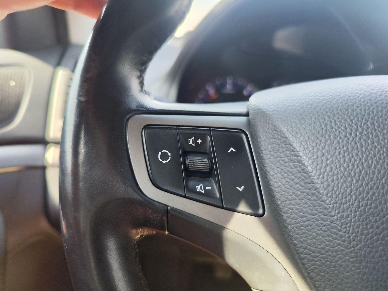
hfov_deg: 73.9
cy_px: 146
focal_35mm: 23
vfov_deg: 58.9
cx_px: 194
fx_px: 258
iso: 386
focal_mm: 7.01
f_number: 1.69
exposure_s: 1/400
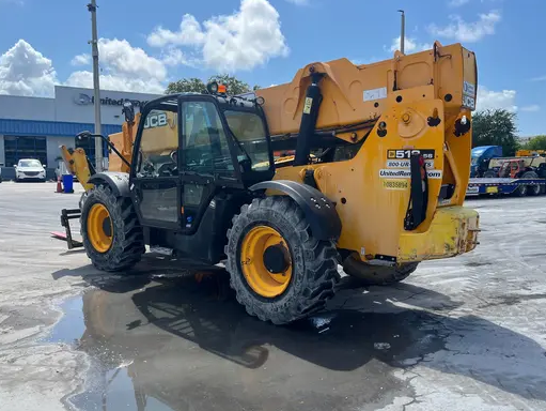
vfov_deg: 49.8
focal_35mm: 28
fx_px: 442
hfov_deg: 63.4
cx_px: 266
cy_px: 208
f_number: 1.6
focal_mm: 5.1
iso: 50
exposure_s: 1/2967
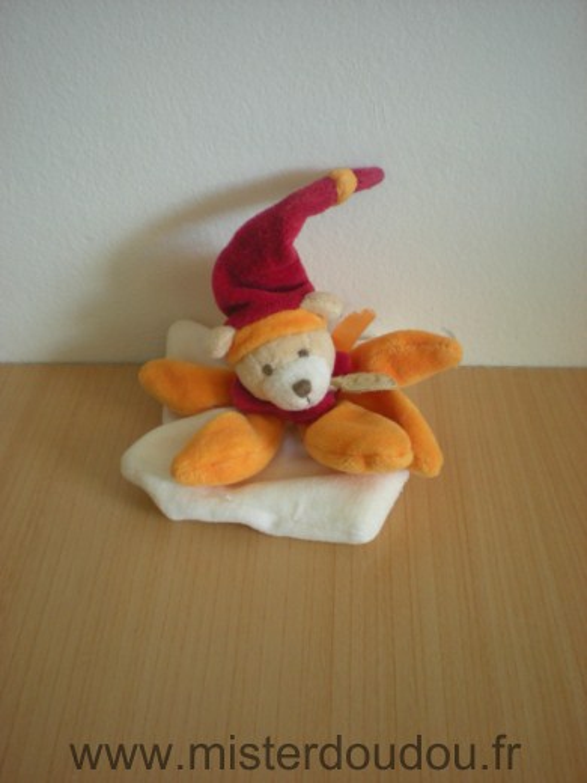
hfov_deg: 37.7
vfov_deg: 49.0
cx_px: 294
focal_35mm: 38
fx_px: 859
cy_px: 392
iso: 200
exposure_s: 1/57
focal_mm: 6.3
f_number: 3.1
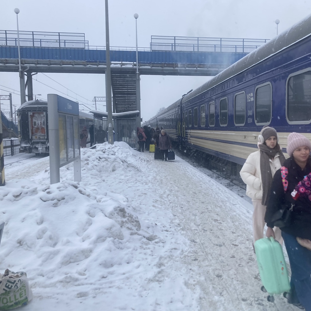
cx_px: 181
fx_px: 346
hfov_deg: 48.3
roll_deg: -0.2
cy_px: 155
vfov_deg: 48.5
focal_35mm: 34
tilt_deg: -2.4
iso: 40
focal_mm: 3.99
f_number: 1.8
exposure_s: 1/121
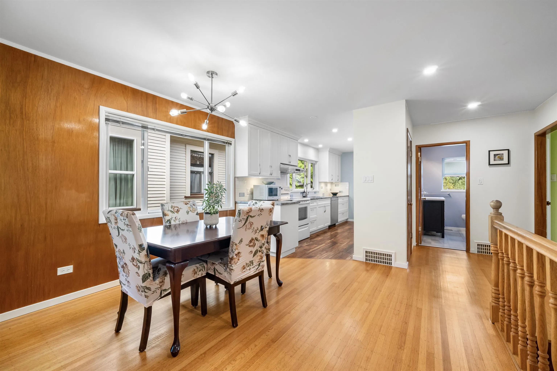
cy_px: 186
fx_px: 209
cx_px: 278
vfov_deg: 83.3
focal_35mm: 14
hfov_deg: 106.3
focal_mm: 9
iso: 250
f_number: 9
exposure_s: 1/4
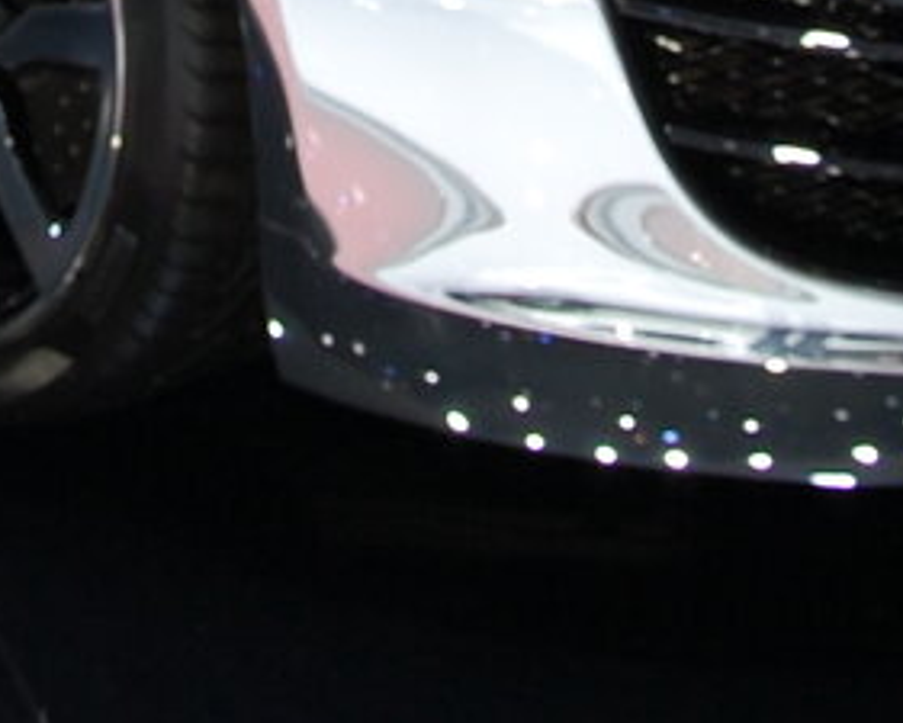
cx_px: 337
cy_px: -620
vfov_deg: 8.4
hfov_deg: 11.0
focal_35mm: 176
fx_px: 4705
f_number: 5
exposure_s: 1/100
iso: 200
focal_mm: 22
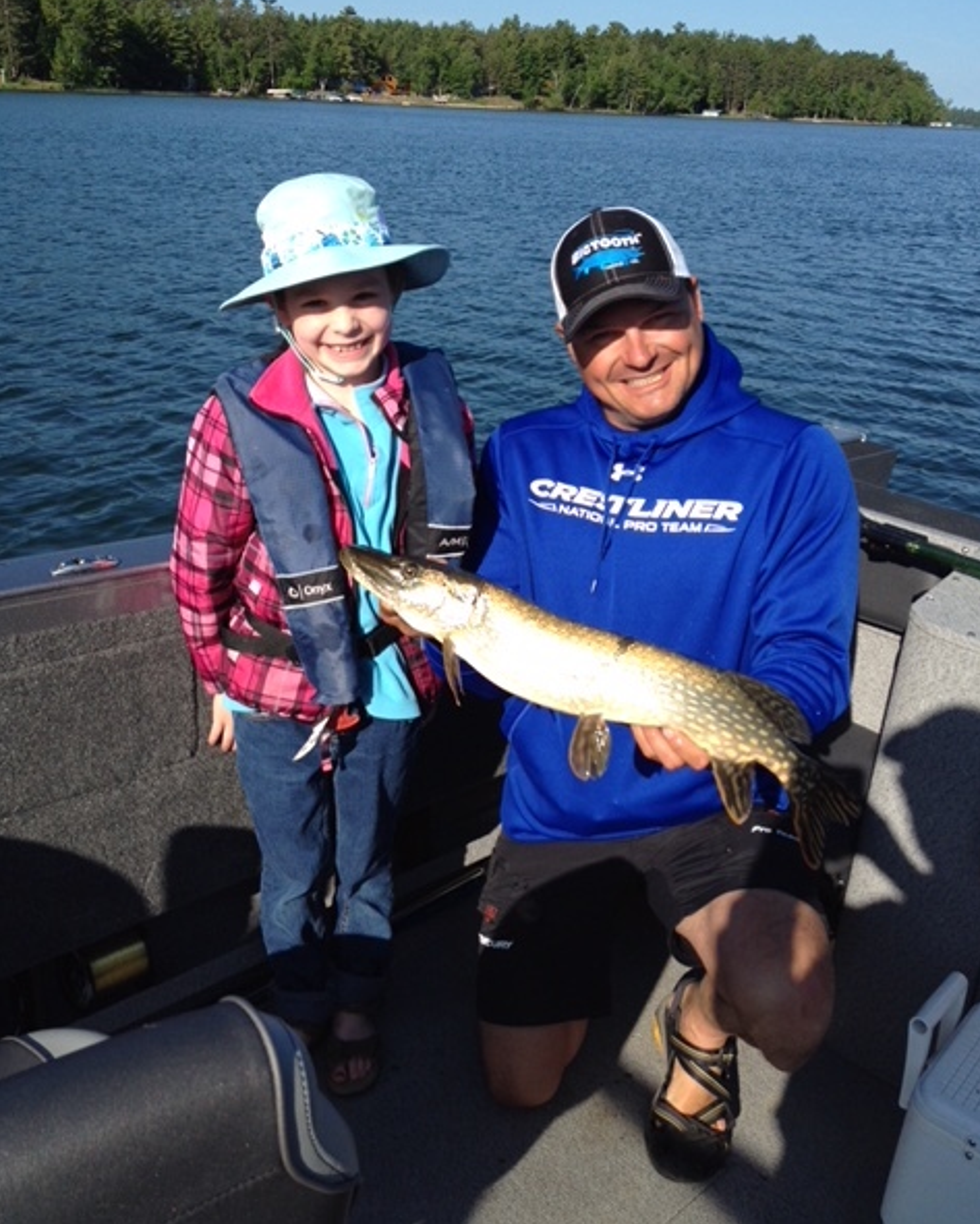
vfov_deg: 49.0
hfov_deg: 40.1
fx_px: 1341
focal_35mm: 37
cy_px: 570
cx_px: 493
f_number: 2.4
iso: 50
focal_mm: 4.28
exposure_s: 1/1416
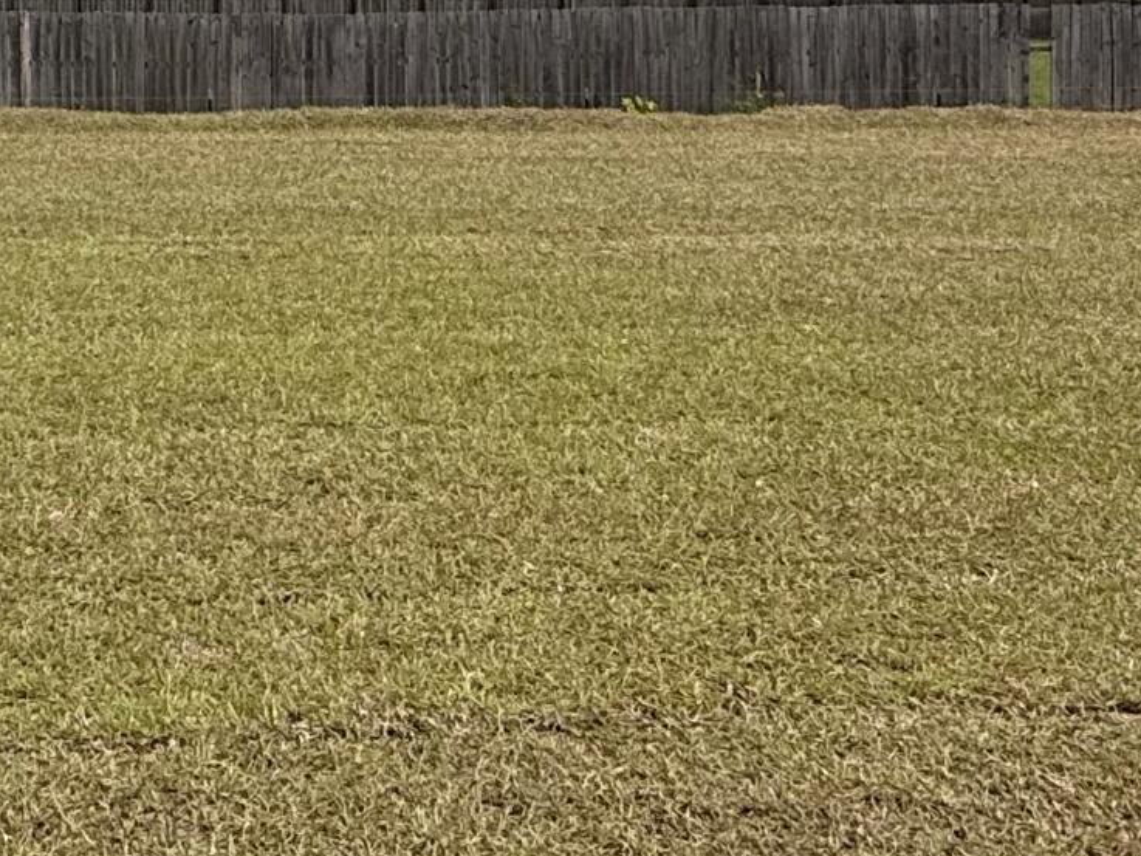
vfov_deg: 24.0
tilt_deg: -1.9
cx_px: -118
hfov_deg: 30.2
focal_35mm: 57
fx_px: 1879
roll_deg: +0.6
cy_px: -79
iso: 50
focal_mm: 2.22
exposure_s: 1/4425
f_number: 2.2
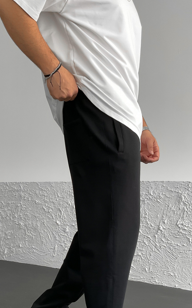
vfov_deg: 43.3
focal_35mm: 45
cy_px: 222
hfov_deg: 28.5
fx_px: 377
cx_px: 81
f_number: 1.8
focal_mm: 3
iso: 40
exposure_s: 1/120
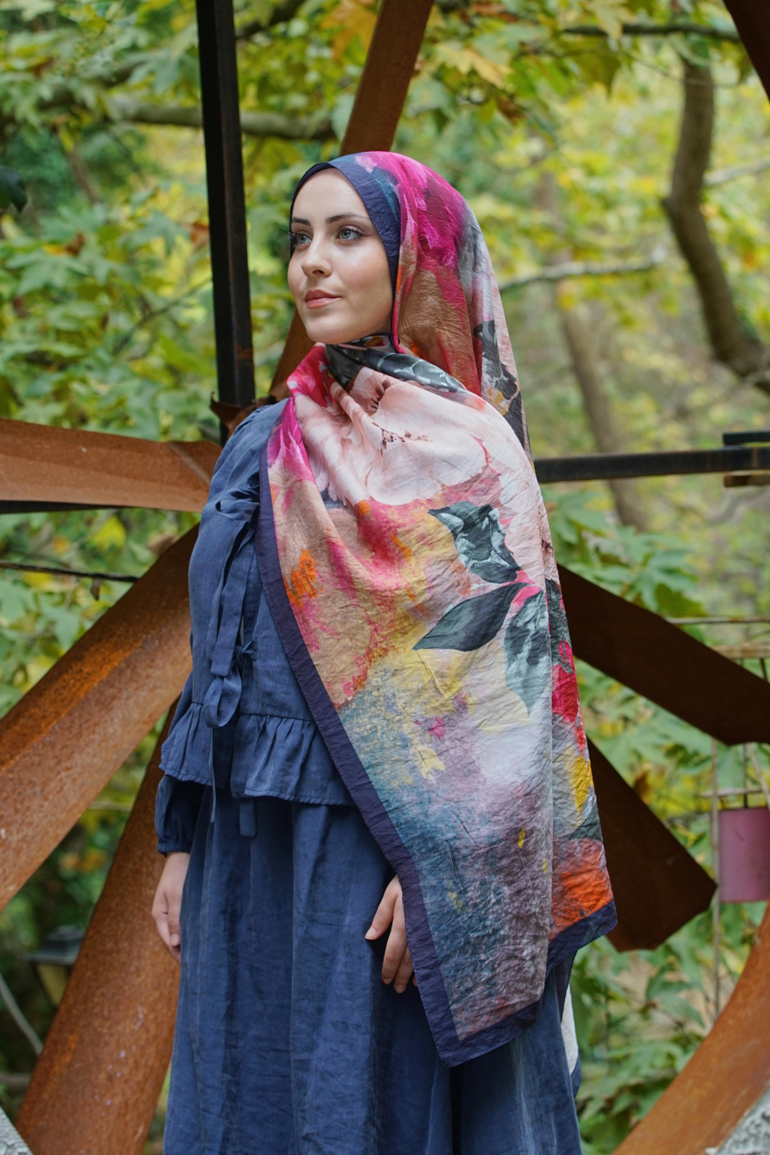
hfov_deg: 17.1
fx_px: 2566
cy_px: 578
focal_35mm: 80
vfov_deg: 25.4
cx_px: 385
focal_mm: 80
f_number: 5.6
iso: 400
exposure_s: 1/100
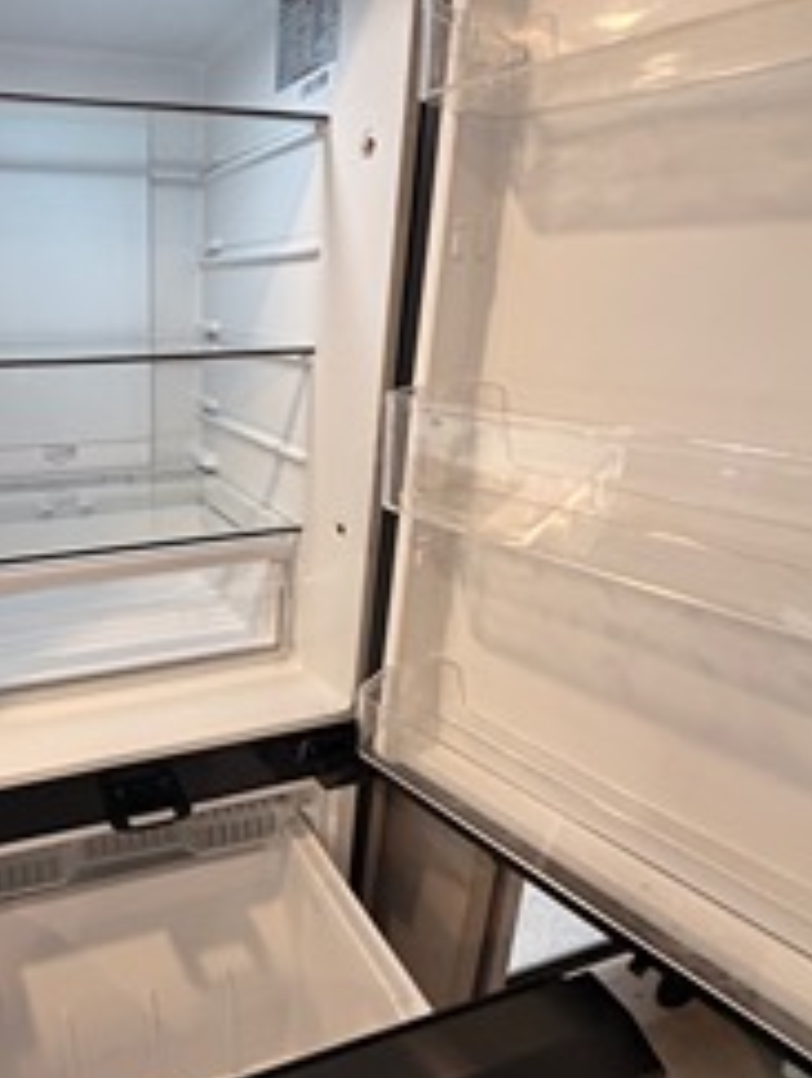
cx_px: 164
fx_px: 717
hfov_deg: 55.0
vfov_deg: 73.8
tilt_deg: -14.7
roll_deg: +0.2
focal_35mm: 23
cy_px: 528
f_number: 2.2
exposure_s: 1/77
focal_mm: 2.22
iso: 320
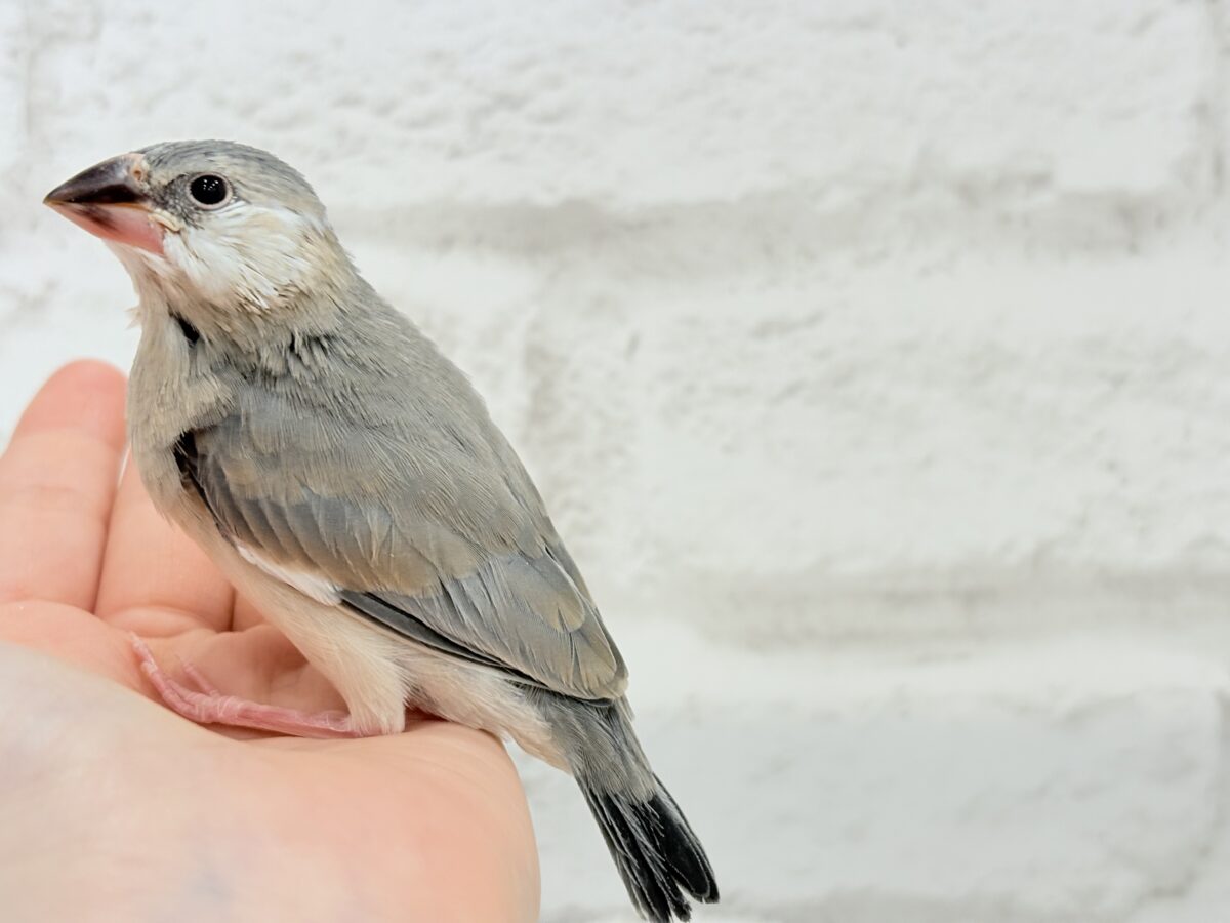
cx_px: 615
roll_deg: +1.3
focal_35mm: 52
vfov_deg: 28.0
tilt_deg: -7.2
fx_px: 1848
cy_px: 462
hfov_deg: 36.8
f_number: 1.6
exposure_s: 1/100
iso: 80
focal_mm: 5.96
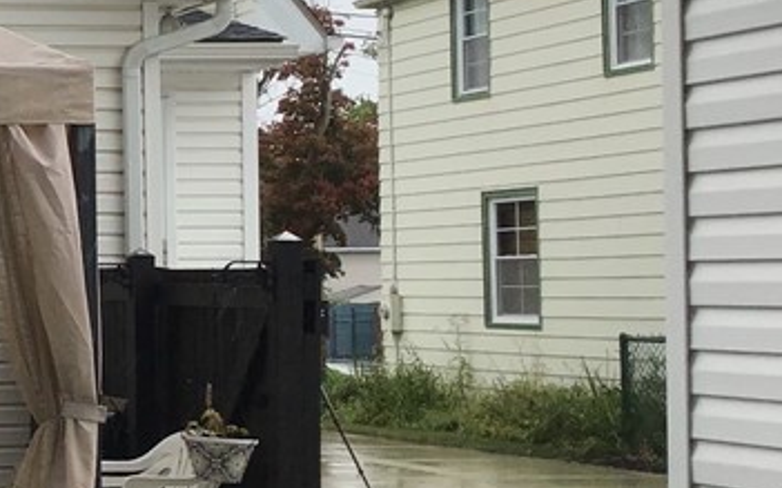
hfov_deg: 19.6
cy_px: 198
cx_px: -287
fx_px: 2045
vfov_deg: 13.6
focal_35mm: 96
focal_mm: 3.3
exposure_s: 1/344
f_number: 2.4
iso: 25
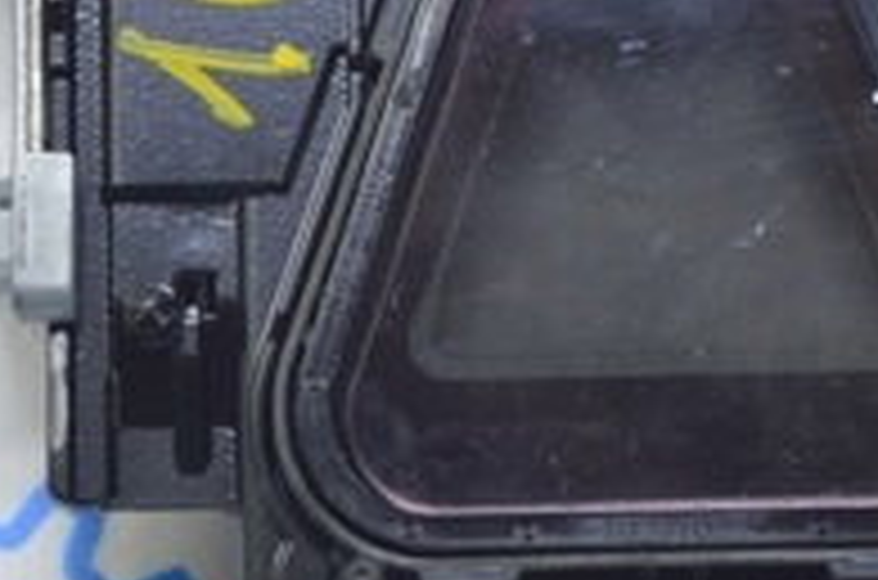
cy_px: -128
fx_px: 5392
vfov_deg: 6.1
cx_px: 603
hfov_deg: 9.3
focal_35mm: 222
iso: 400
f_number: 5.6
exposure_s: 1/20
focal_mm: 45
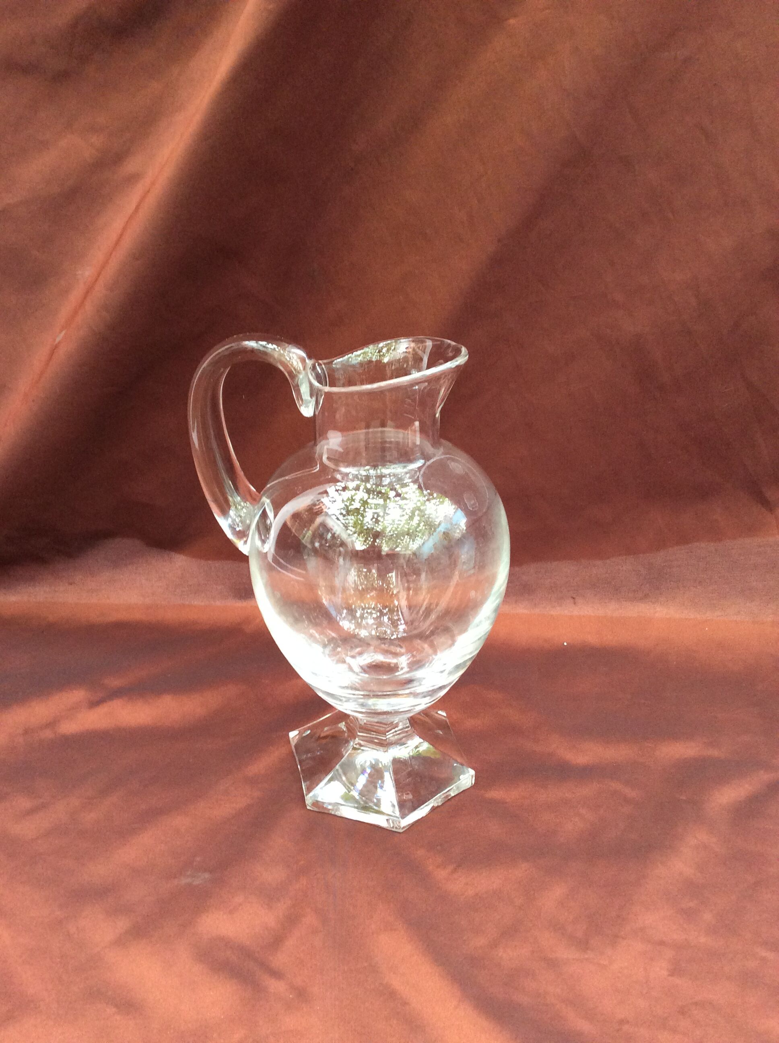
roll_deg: -0.5
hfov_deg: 44.1
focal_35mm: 32
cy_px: 522
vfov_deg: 56.9
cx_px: 390
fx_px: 963
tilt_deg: -25.2
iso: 125
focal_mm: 3.3
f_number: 2.4
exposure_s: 1/25
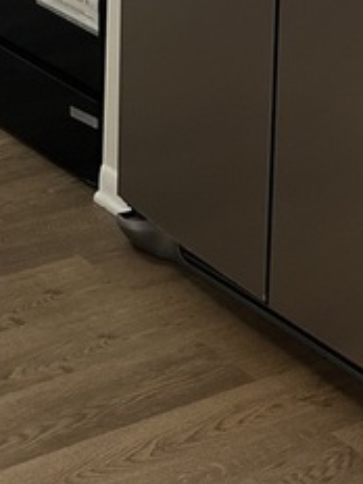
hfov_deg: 11.5
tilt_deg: -9.2
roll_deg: +1.1
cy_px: -325
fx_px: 1692
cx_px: -261
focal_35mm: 121
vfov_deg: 14.7
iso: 80
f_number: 1.5
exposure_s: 1/120
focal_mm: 5.7
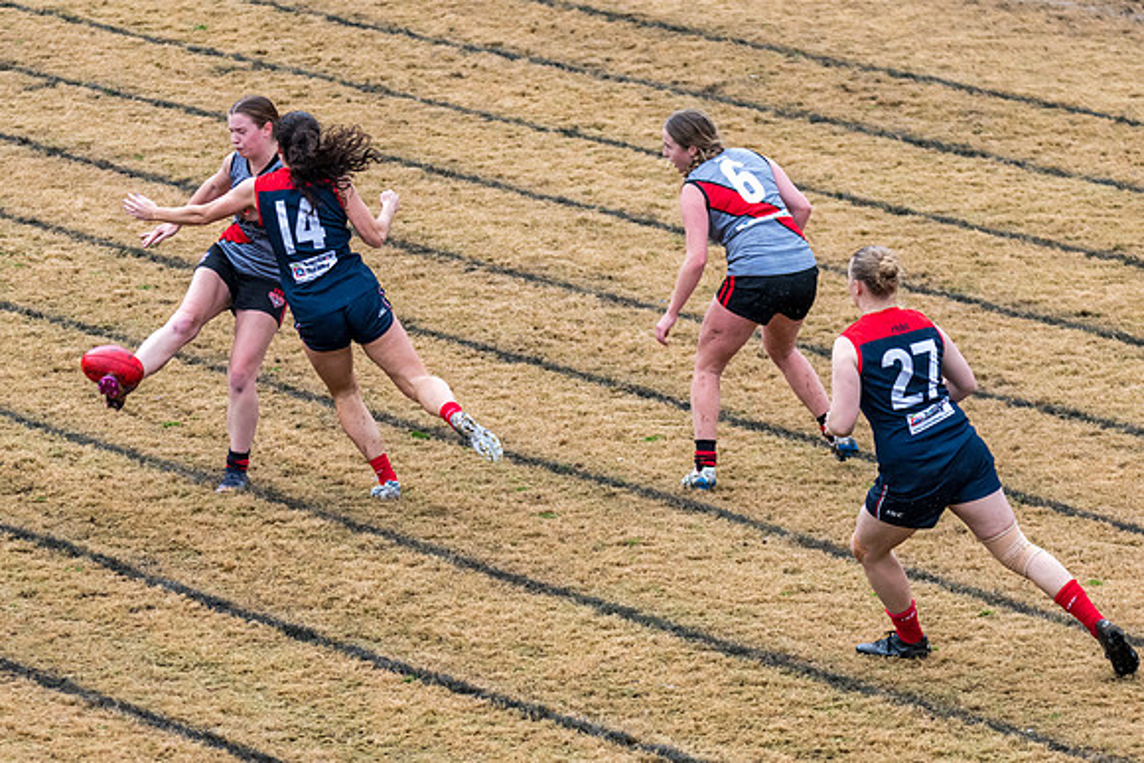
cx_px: 453
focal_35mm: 322
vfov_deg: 4.3
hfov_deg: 6.4
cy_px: 337
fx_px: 10222
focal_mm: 220
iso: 1000
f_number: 5.3
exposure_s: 1/1600
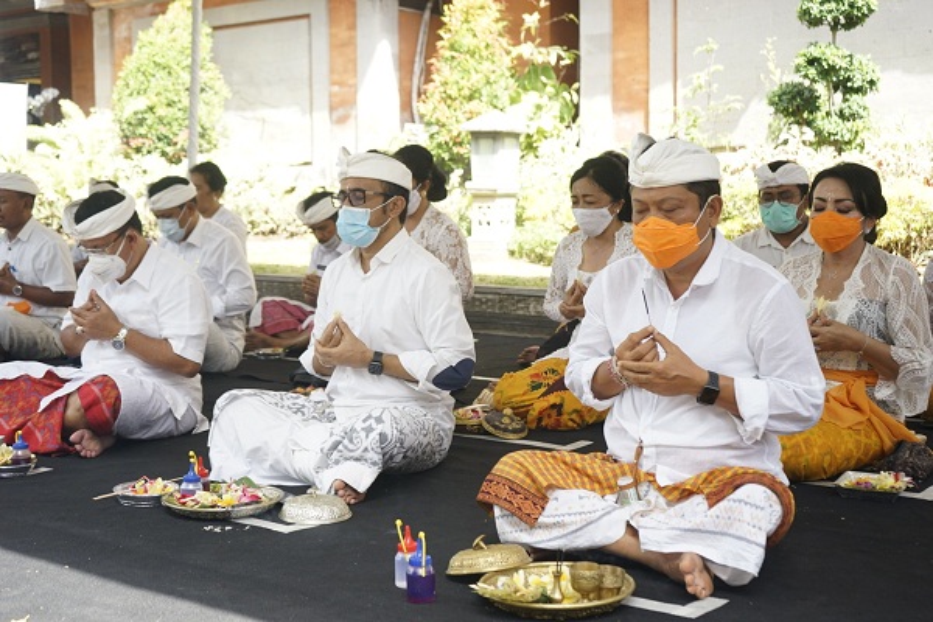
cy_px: 311
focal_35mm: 48
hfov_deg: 41.1
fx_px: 1244
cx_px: 466
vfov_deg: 28.1
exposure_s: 1/160
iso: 250
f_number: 4.5
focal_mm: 48
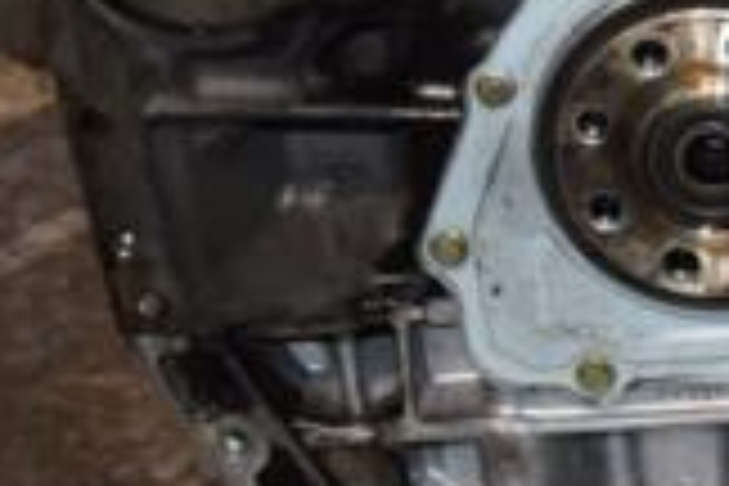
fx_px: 3381
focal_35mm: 167
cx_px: 662
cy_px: -68
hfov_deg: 12.2
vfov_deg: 8.2
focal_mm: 30
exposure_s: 1/60
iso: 800
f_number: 5
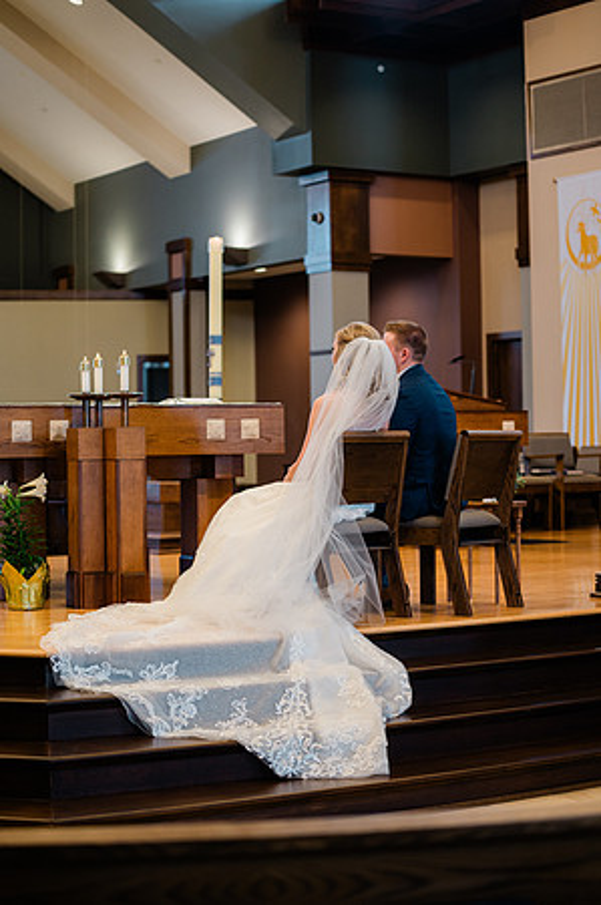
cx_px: 300
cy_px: 452
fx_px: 1757
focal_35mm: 70
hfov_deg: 19.4
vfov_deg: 28.9
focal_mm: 70
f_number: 2.8
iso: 1000
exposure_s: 1/250
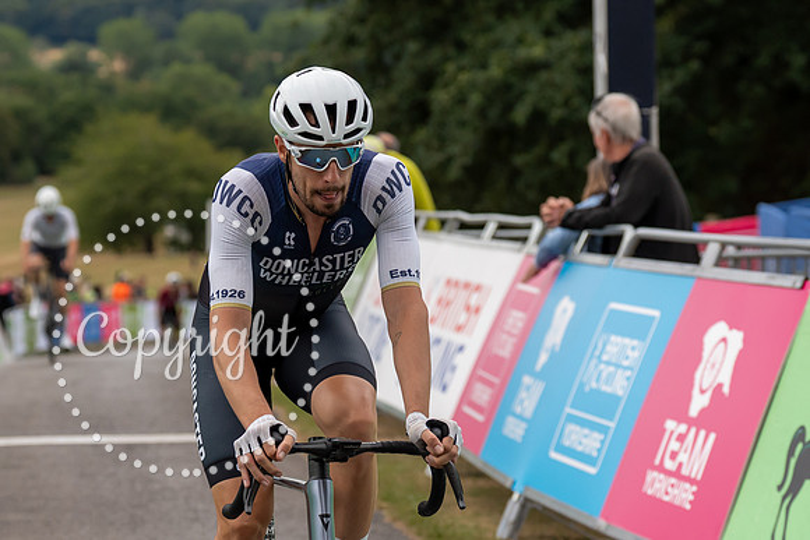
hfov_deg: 12.8
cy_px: 235
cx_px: 293
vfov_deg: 8.6
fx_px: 3606
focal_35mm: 160
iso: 800
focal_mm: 86
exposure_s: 1/1000
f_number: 3.5
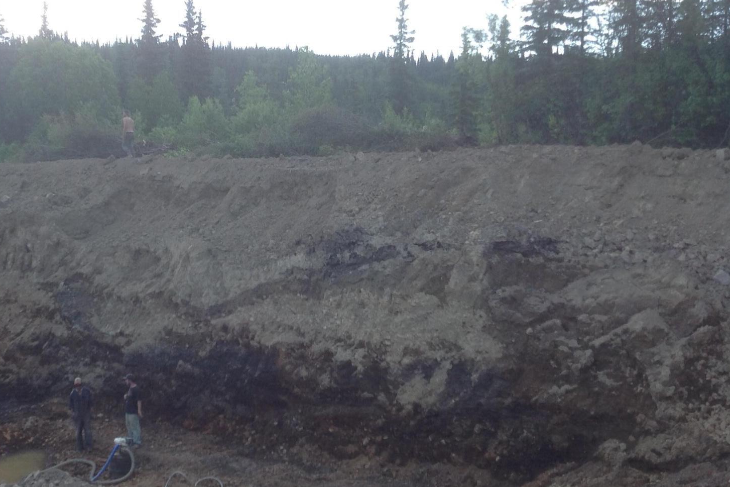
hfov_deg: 39.0
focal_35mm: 50
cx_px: 230
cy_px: 273
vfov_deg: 27.0
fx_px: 1014
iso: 50
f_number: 2.4
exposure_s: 1/383
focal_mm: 4.28
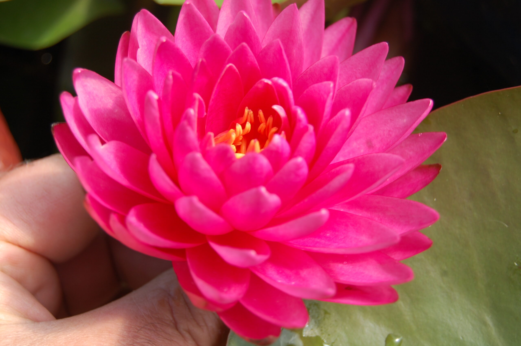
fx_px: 998
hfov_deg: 29.3
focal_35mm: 69
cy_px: 173
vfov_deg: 19.7
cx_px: 260
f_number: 7.1
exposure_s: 1/200
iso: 200
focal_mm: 46
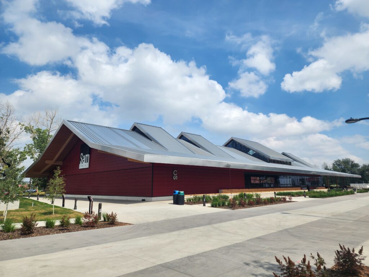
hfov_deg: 73.9
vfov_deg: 58.9
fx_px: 245
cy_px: 138
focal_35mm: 23
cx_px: 184
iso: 12
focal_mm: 6.4
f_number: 1.8
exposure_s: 1/1829
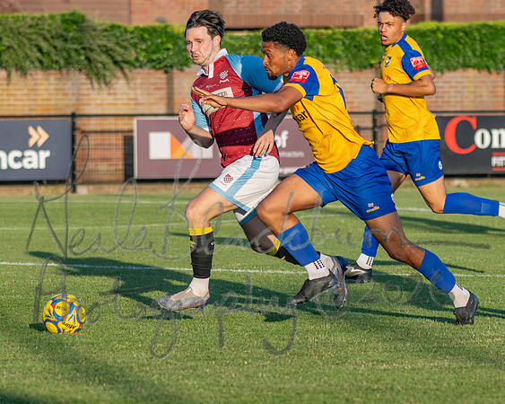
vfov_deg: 5.2
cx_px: 237
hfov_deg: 6.4
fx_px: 4482
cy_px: 271
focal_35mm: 300
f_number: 2.8
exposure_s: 1/4000
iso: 400
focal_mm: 120
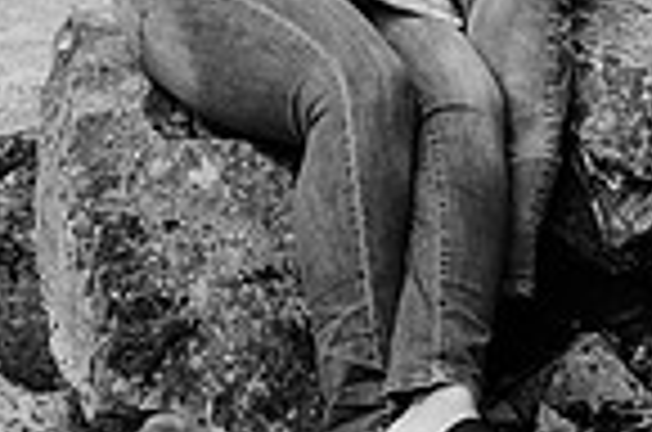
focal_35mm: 144
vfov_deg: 9.1
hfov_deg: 14.2
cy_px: -297
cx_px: 130
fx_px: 2602
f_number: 1.8
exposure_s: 1/500
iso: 400
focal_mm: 35
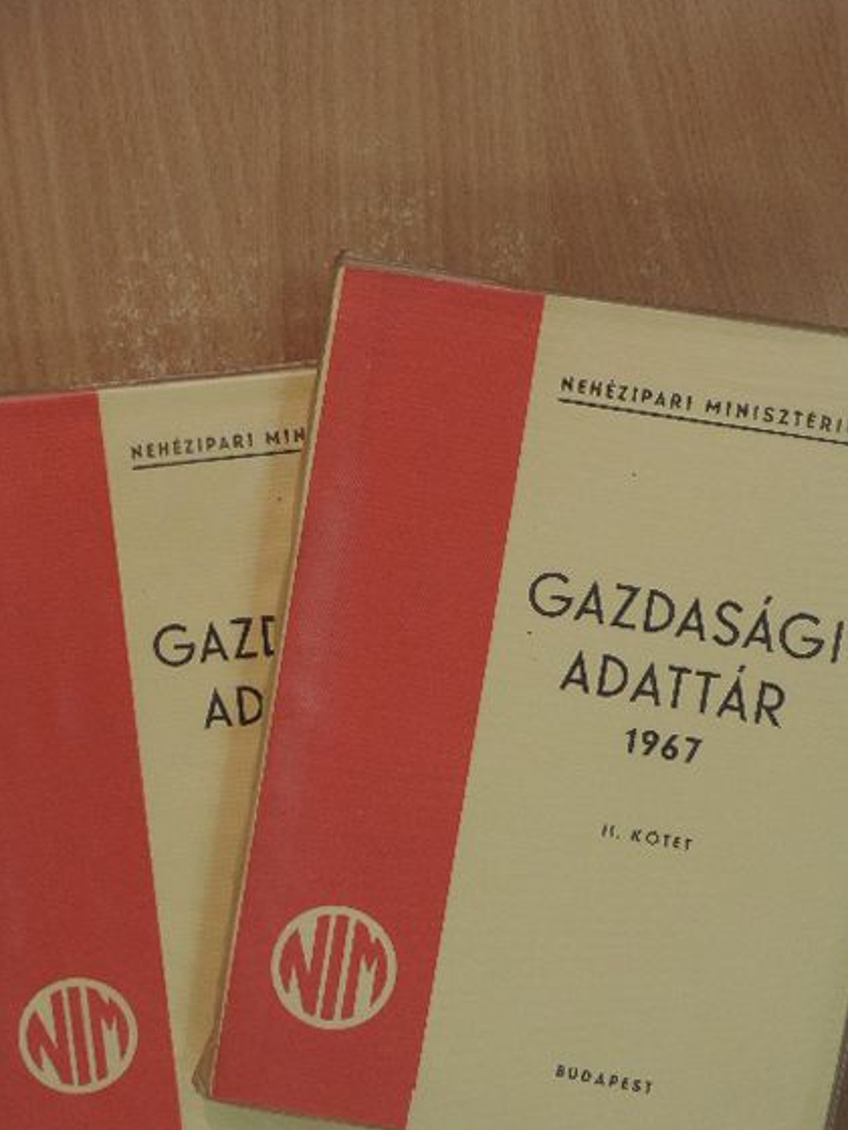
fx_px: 1307
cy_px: 535
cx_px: 414
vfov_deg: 46.8
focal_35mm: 40
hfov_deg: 36.0
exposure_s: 1/80
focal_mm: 6.2
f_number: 3.3
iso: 400
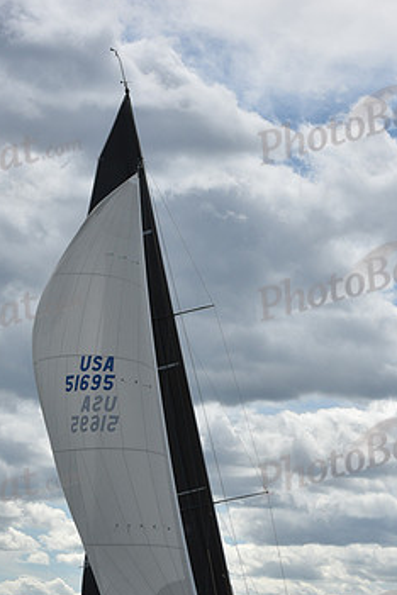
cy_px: 390
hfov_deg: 11.1
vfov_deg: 16.5
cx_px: 171
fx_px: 2051
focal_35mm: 124
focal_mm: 75
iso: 320
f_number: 11
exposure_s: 1/1000
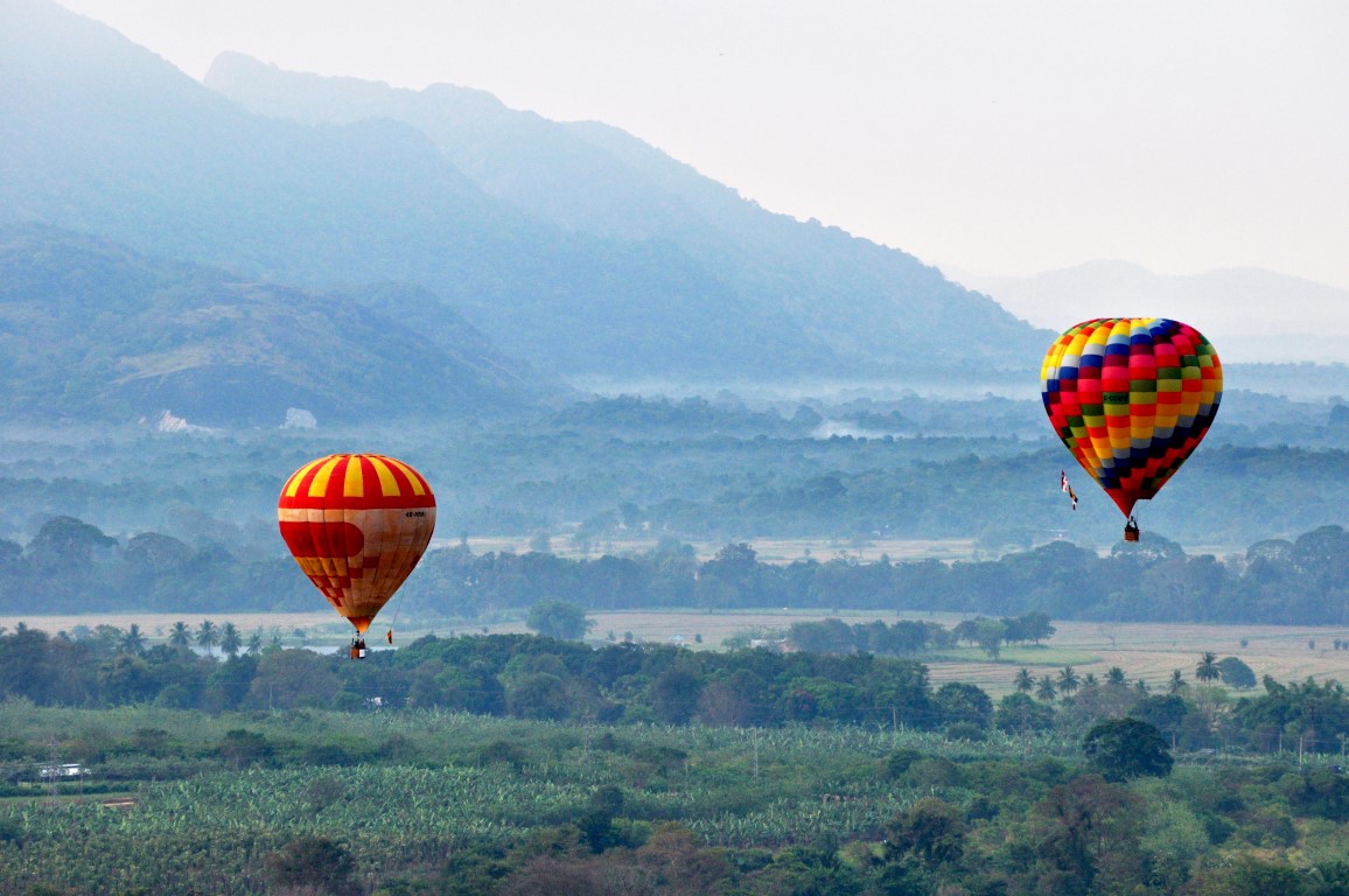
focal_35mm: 270
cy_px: 448
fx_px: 10106
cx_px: 674
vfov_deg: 5.1
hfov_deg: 7.6
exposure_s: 1/400
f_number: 7.1
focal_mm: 180
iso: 200
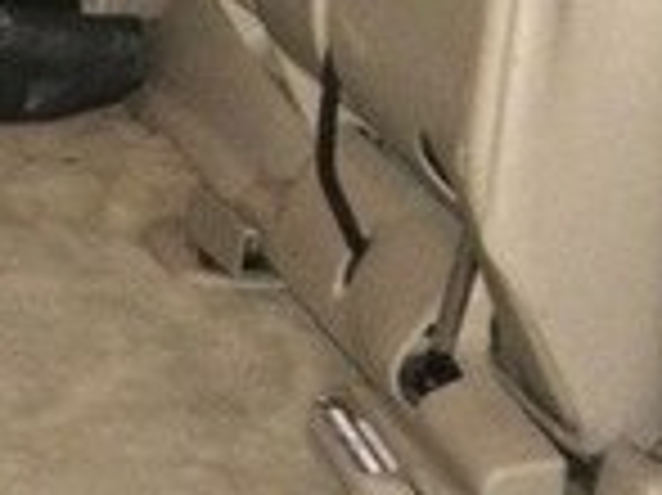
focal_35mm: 130
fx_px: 2484
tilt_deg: -11.1
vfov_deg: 11.1
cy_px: -187
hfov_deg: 13.5
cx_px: -549
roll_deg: +0.5
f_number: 2.2
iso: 320
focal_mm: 4.15
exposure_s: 1/17
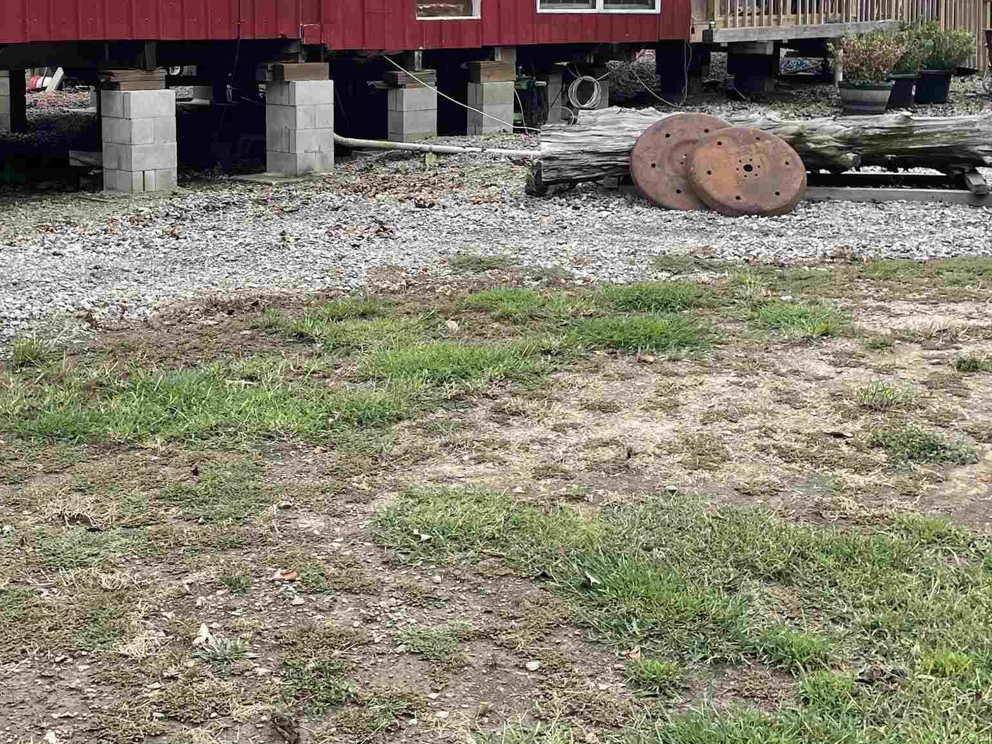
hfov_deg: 36.4
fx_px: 1490
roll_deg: +0.6
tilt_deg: -6.9
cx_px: 315
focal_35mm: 52
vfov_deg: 27.5
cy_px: 163
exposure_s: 1/812
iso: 32
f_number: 1.6
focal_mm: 4.2
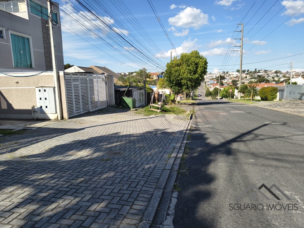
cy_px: 114
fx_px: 211
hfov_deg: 71.6
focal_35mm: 24
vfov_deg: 56.8
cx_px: 152
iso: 100
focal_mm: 5.56
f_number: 1.8
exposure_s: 1/1567
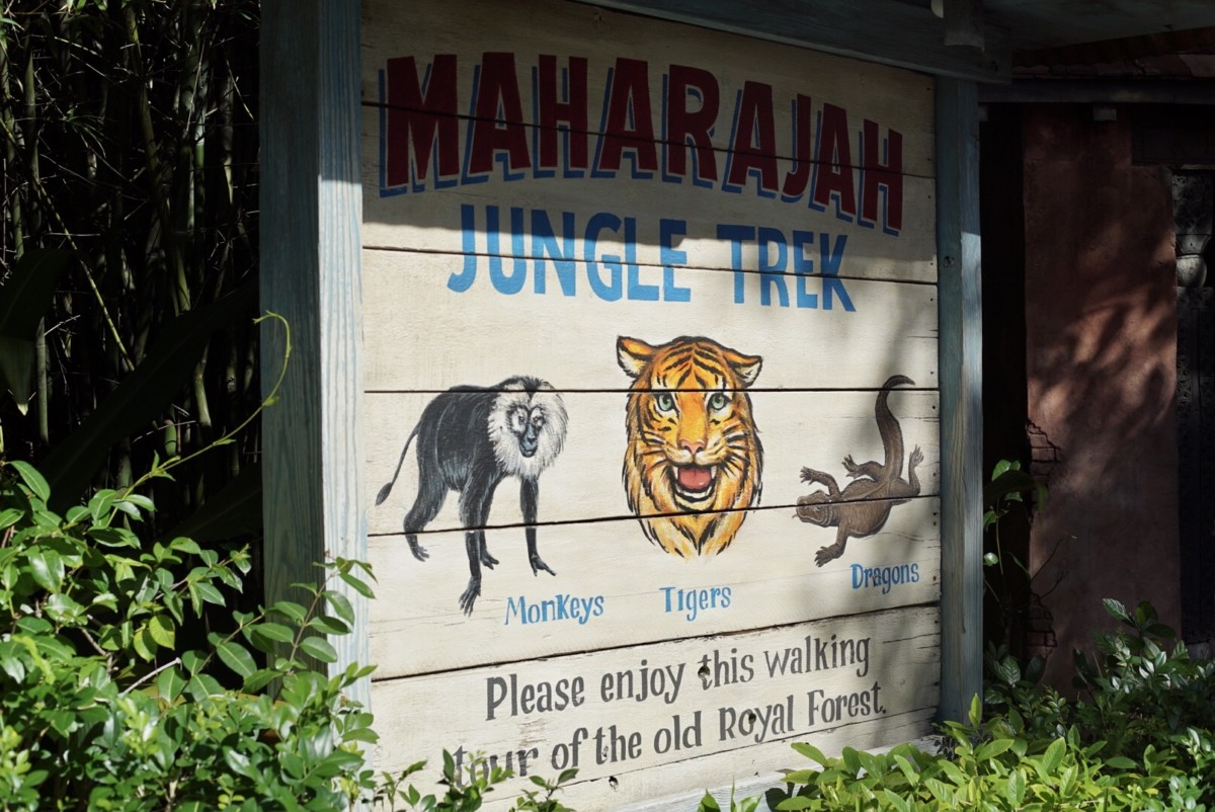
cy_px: 406
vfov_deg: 27.0
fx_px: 1689
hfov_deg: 39.6
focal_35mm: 50
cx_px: 608
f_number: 7.1
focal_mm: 50
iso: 100
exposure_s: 1/500
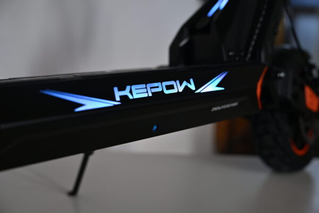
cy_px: 106
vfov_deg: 27.0
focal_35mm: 50
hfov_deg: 39.6
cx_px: 160
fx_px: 443
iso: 900
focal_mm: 50
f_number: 3.2
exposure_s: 1/160
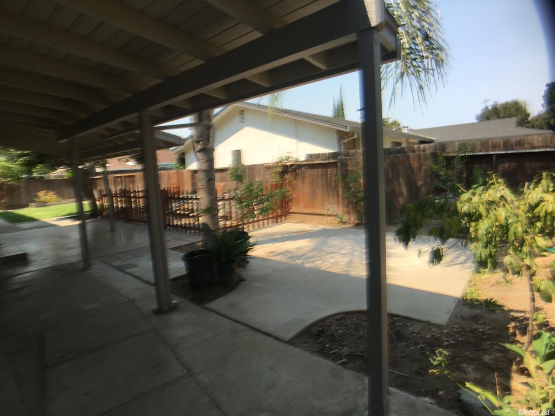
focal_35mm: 29
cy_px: 208
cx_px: 278
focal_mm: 4.15
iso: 25
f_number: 2.2
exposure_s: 1/761
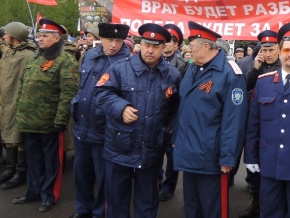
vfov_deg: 32.9
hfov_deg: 41.7
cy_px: 53
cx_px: 237
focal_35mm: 43
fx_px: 360
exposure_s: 1/400
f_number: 2.2
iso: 100
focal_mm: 4.3
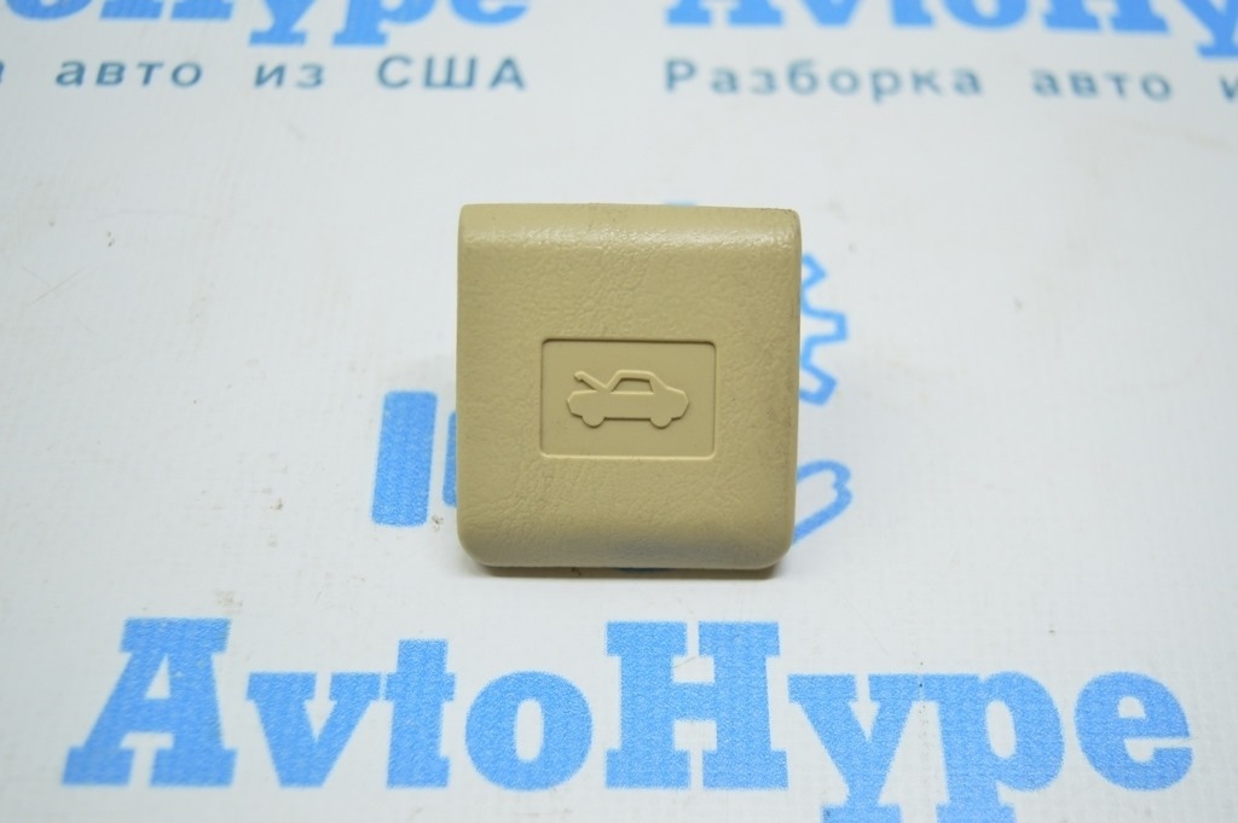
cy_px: 412
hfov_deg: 42.4
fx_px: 1598
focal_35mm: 46
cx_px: 619
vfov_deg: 28.9
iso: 400
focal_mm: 31
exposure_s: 1/50
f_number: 4.2
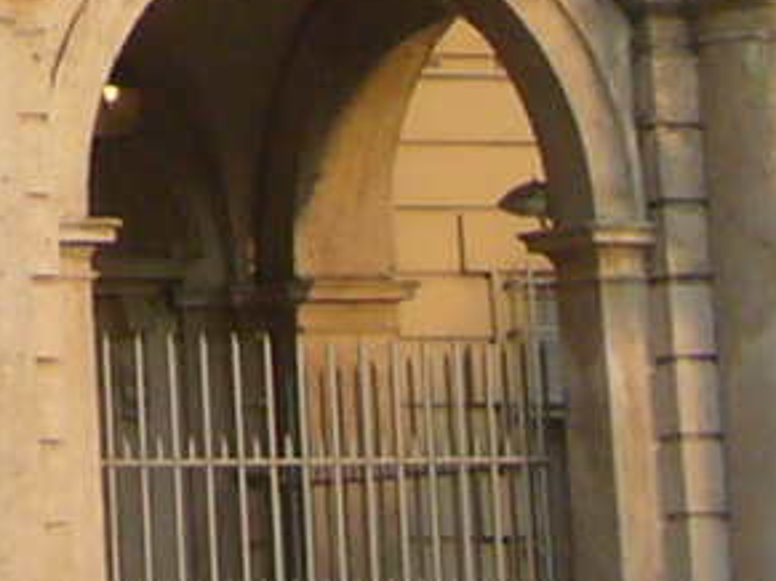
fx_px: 5042
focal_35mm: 225
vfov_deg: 6.3
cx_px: -496
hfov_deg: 8.5
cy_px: -808
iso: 80
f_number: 5.6
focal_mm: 4.6
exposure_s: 1/160
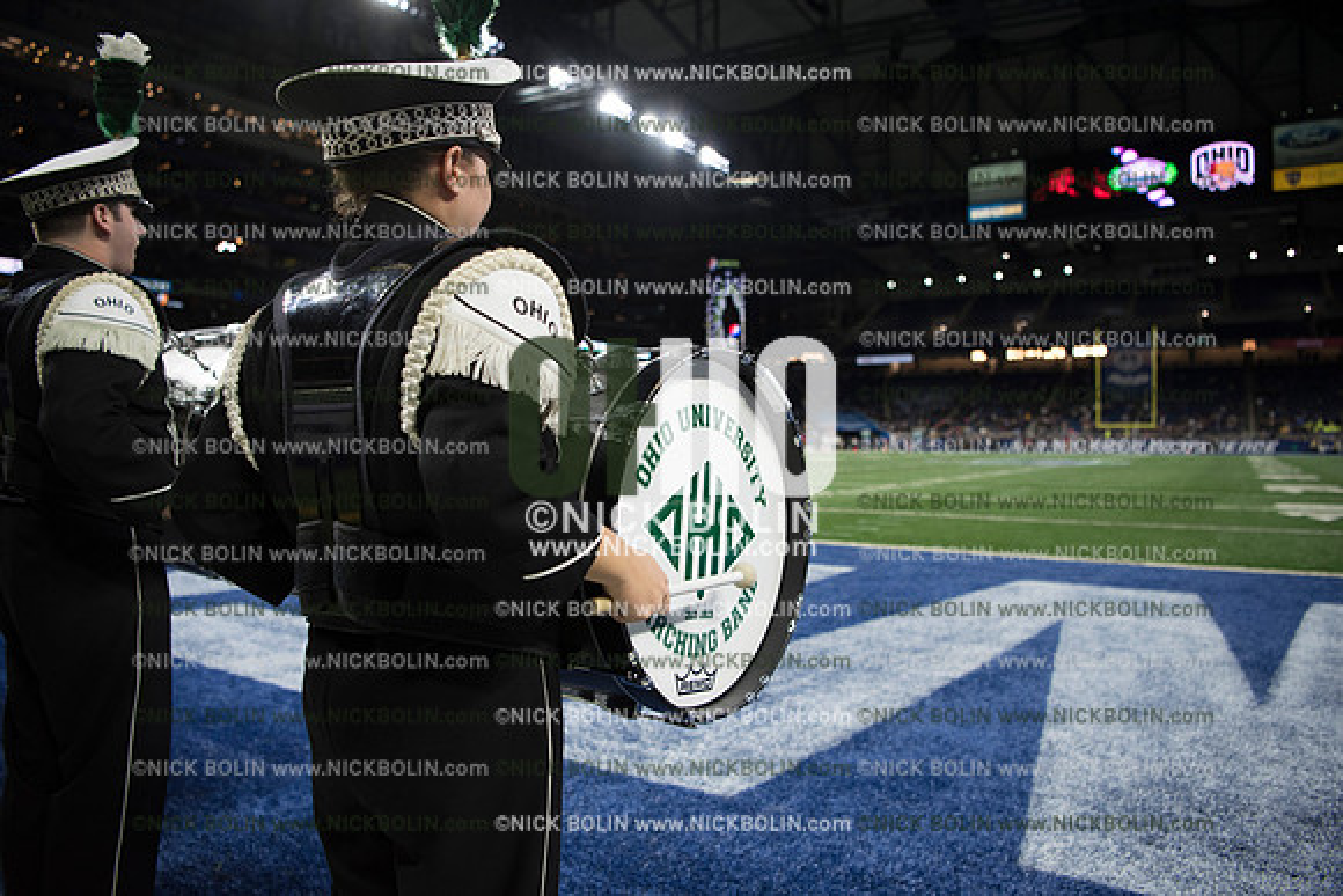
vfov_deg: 53.2
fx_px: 896
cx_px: 672
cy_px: 448
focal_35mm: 24
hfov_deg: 73.7
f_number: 2.8
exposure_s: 1/1250
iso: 1250
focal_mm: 24
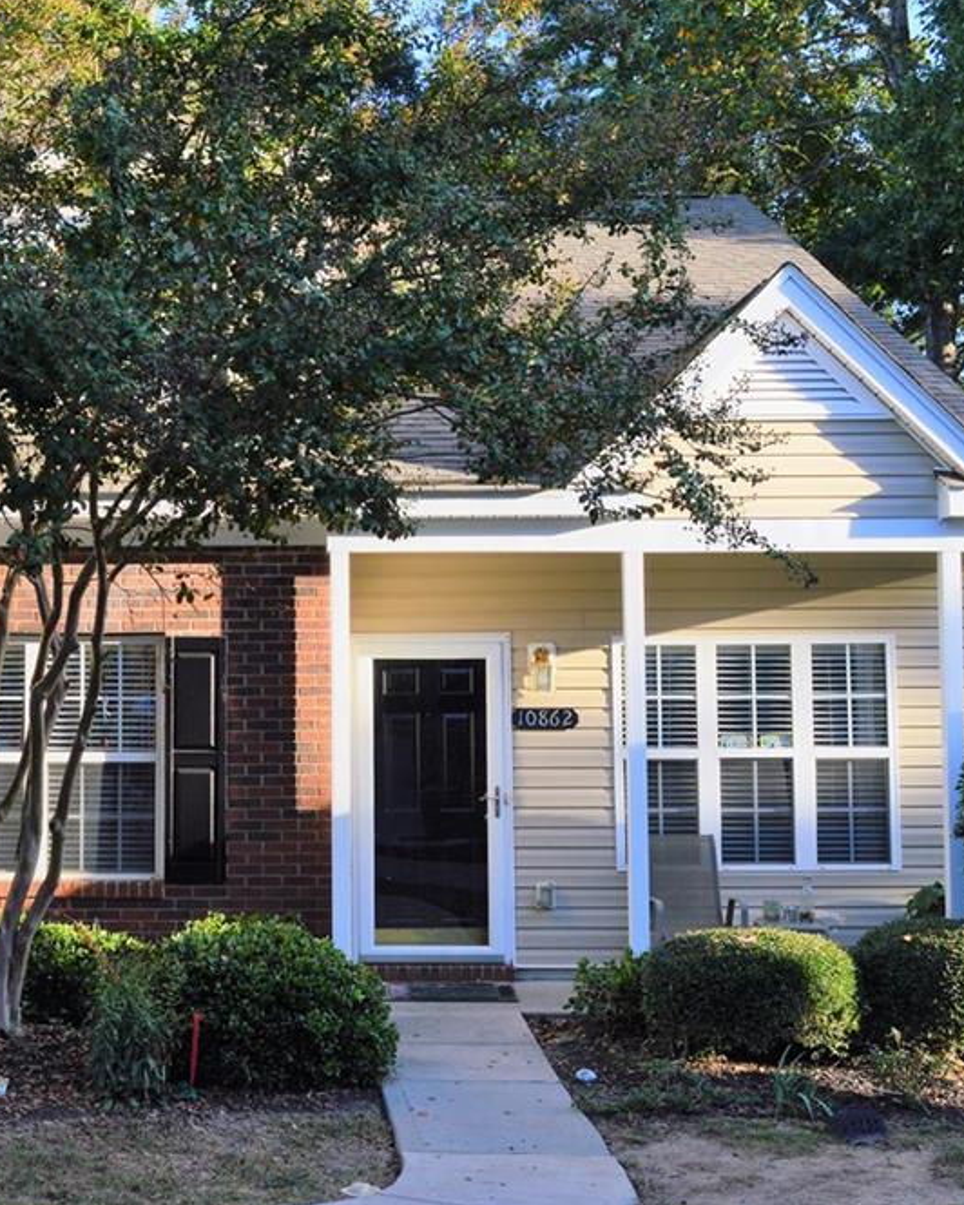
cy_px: 594
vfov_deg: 36.0
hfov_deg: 28.8
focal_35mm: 52
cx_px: 266
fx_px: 1854
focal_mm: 24
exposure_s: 1/250
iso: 400
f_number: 10
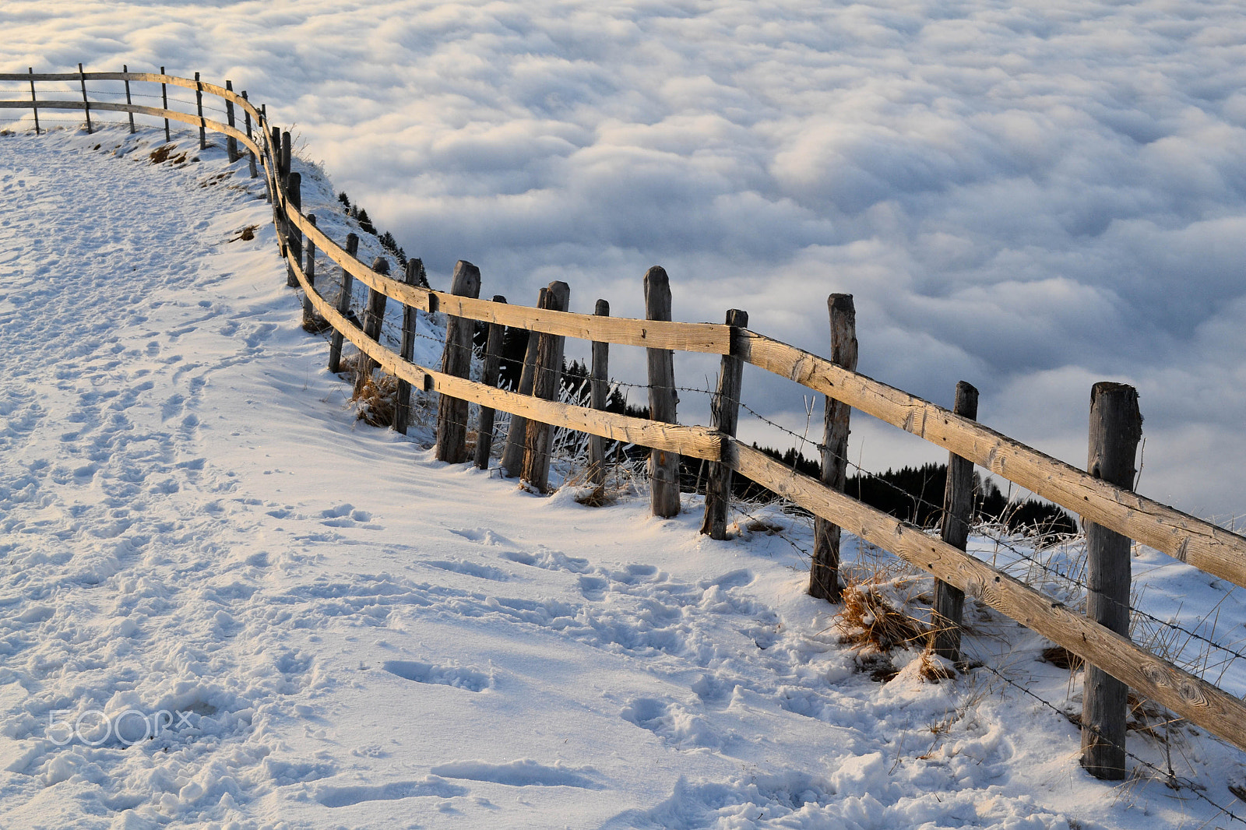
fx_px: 1661
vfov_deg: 28.1
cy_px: 415
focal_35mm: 48
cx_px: 623
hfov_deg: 41.1
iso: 400
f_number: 9
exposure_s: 1/160
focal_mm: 32
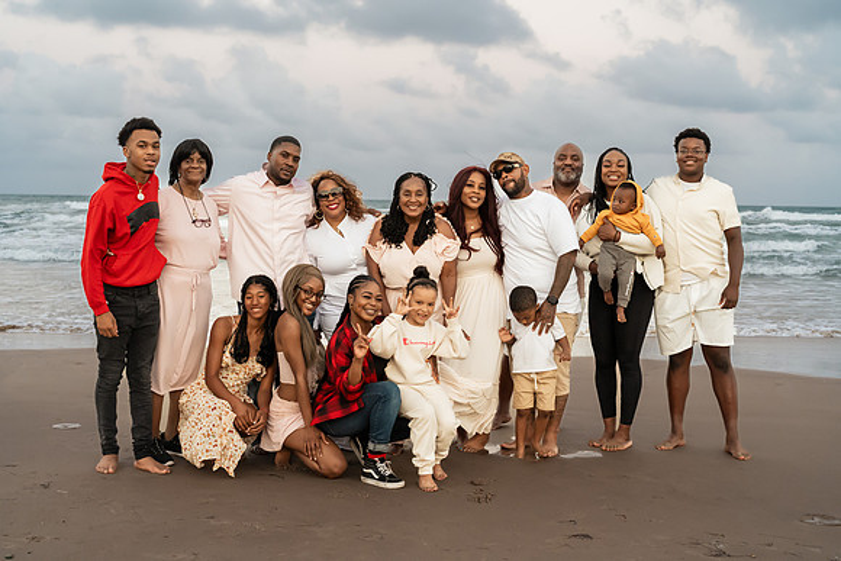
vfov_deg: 27.0
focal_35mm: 50
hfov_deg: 39.6
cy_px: 280
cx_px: 420
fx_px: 1168
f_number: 5.6
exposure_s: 1/200
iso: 4000
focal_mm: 50
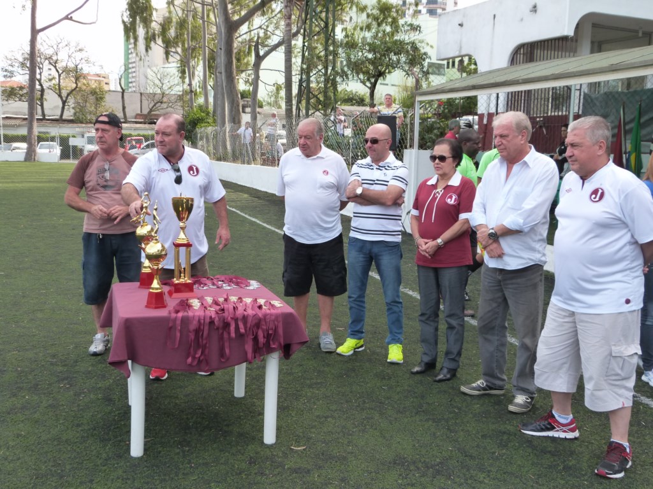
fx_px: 679
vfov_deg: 39.7
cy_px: 244
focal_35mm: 36
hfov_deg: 51.4
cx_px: 326
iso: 160
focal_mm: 6.3
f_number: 4
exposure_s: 1/125
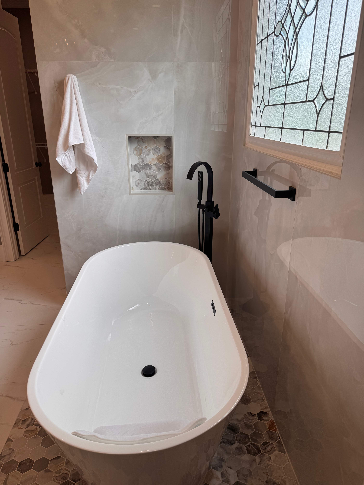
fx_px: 336
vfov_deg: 71.6
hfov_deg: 56.8
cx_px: 182
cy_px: 242
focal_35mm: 24
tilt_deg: -20.7
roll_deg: +1.0
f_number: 1.78
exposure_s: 1/464
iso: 80
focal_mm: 6.76
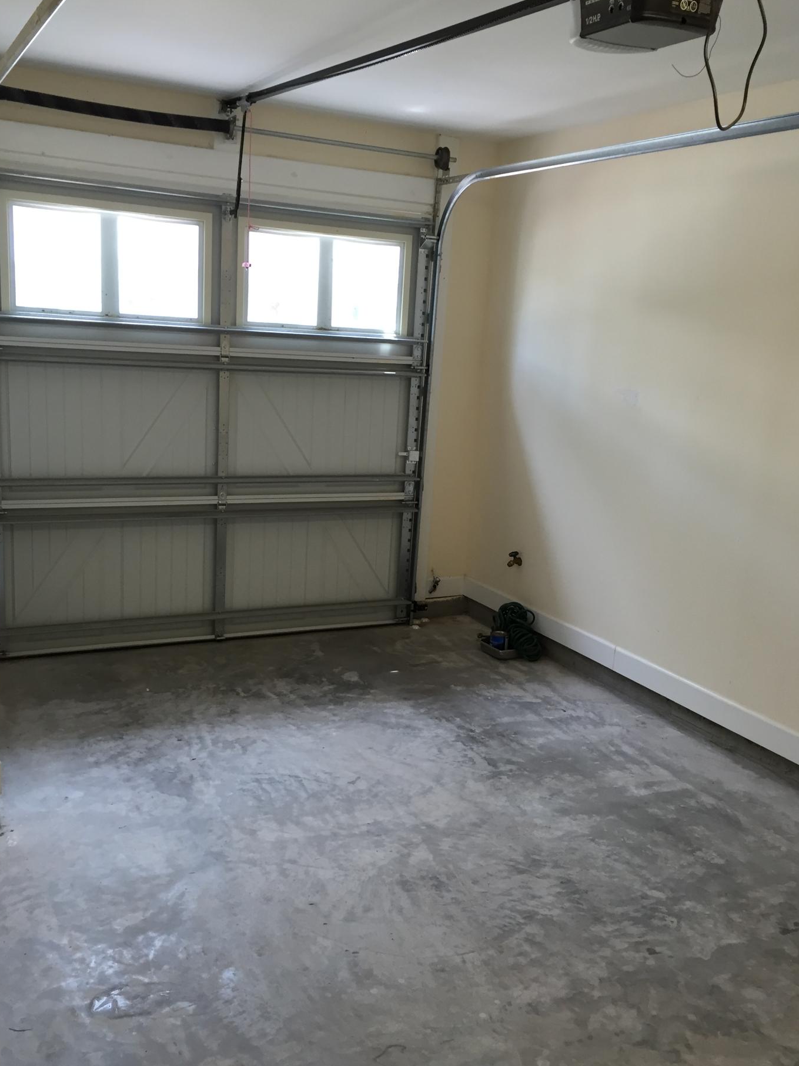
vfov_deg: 56.8
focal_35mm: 32
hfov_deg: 44.1
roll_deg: -3.1
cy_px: 556
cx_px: 385
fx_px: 985
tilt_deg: -11.2
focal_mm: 4.15
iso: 40
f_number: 2.2
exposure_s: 1/40
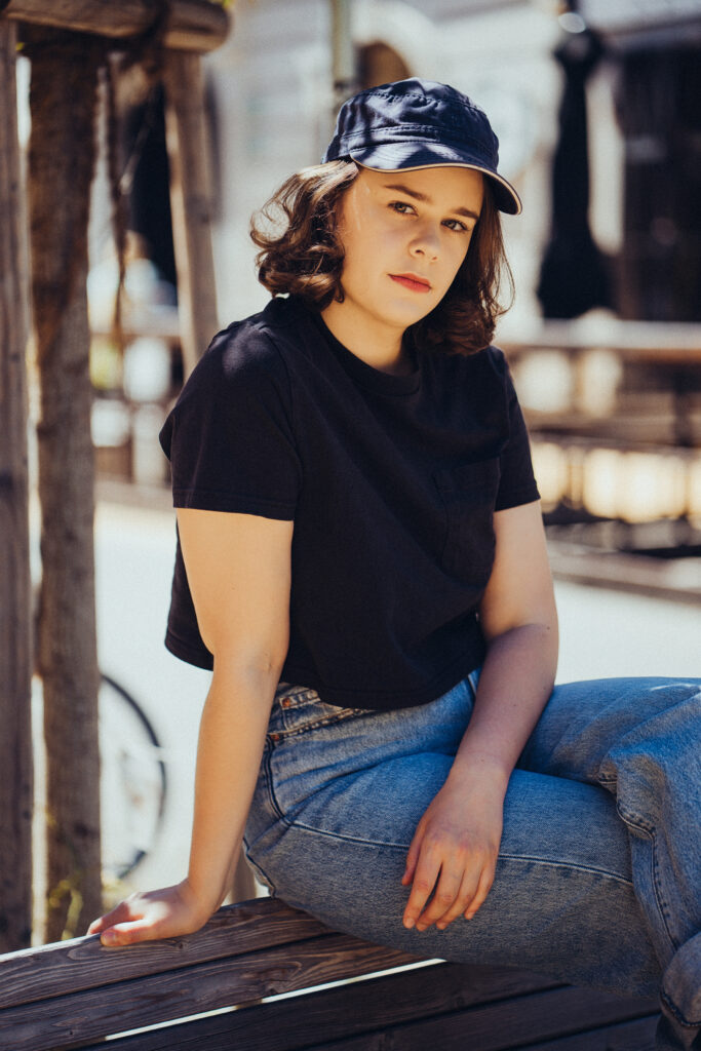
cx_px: 350
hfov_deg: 16.1
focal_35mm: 85
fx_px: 2482
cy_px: 526
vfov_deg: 23.9
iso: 200
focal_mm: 85
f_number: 2
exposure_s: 1/2000
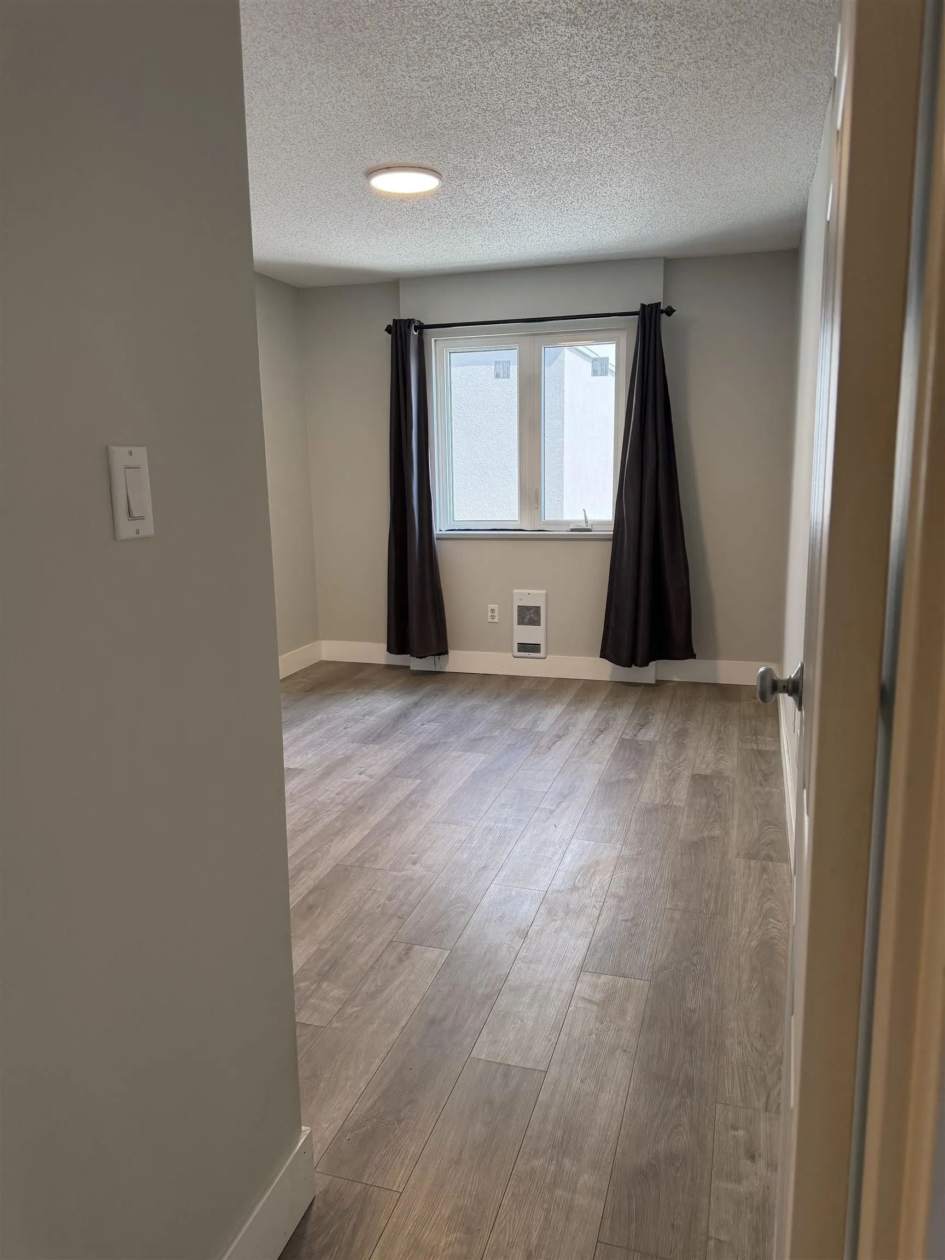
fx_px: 874
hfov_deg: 56.8
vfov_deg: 71.6
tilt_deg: -10.5
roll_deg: +1.7
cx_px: 472
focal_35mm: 24
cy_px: 630
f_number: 1.78
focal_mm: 6.76
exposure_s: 1/196
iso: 200
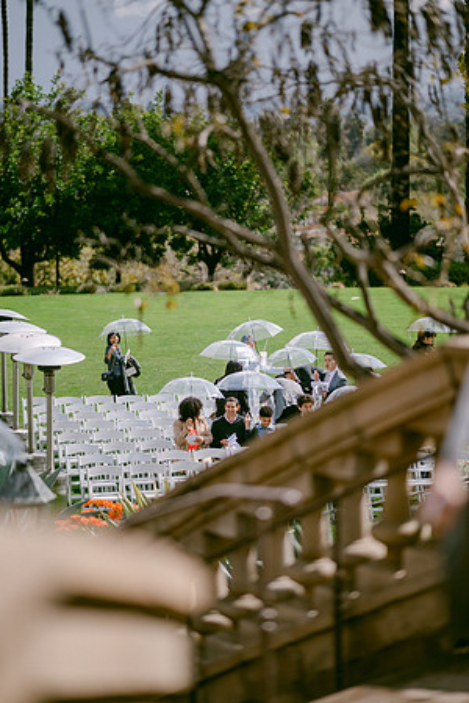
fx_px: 2052
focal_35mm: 105
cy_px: 352
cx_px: 234
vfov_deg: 19.5
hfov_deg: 13.0
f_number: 1.4
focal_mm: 105
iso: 200
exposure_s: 1/20000
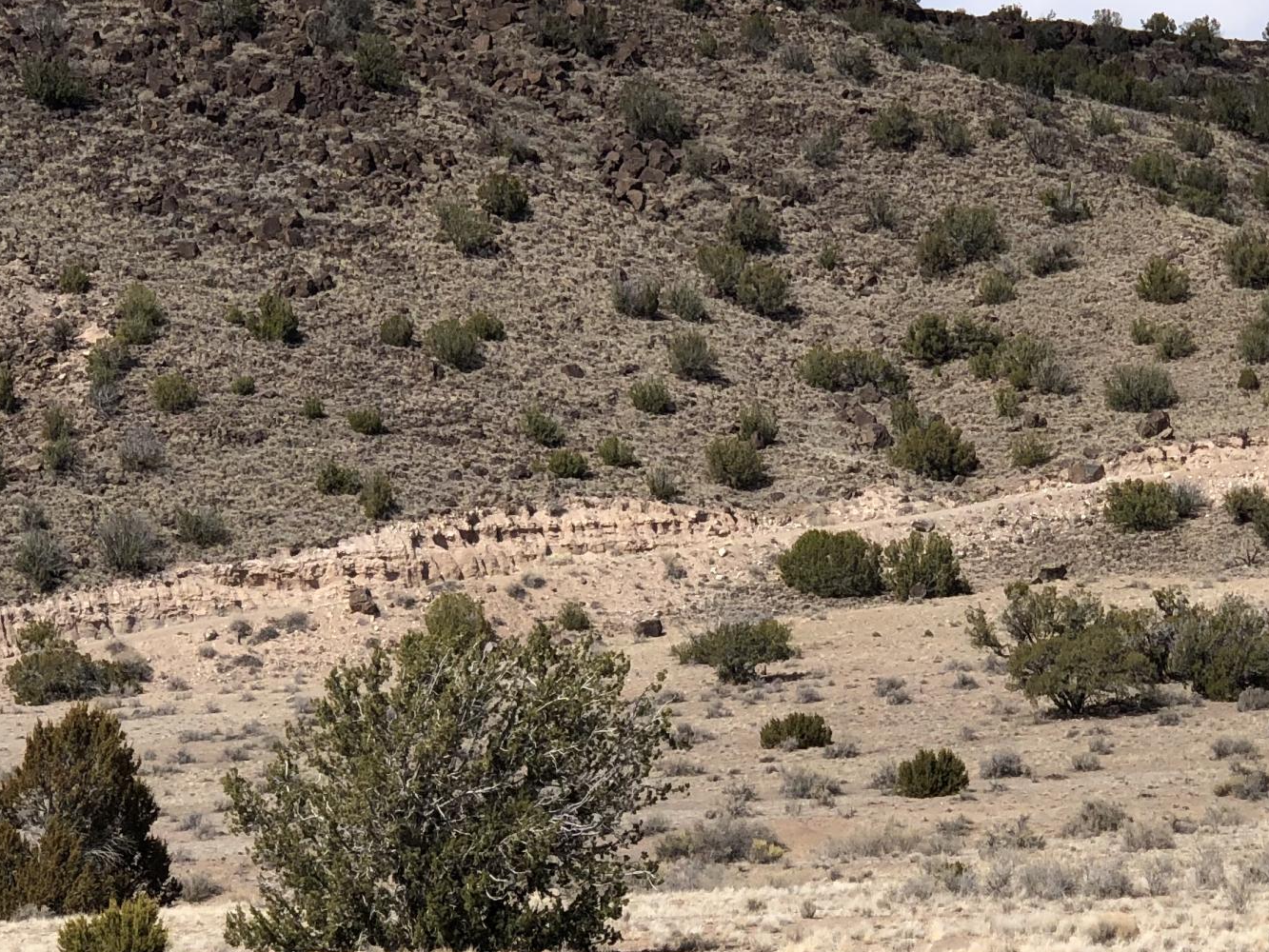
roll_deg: +3.6
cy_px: 492
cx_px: 904
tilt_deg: +2.5
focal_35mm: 117
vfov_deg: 12.7
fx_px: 4290
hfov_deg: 16.8
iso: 16
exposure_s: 1/1453
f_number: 2.4
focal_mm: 6
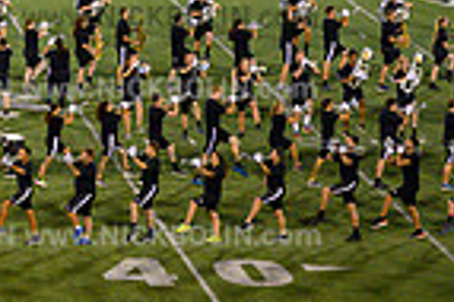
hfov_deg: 8.9
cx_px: -425
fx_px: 2759
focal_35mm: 219
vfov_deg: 6.3
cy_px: 89
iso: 4000
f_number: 4
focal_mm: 54
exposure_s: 1/1000
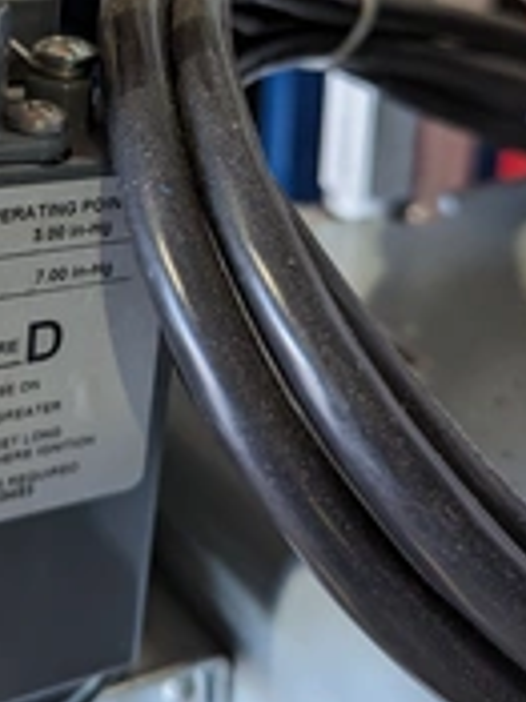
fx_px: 1116
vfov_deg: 34.5
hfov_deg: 26.1
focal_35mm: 55
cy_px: 209
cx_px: 110
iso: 311
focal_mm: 6.81
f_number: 1.85
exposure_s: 1/120
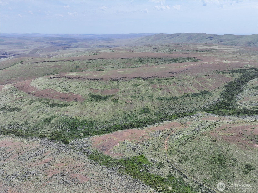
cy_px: 96
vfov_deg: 56.8
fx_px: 179
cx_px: 129
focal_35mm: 24
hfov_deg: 71.6
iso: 180
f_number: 2.8
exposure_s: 1/2000
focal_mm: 12.29
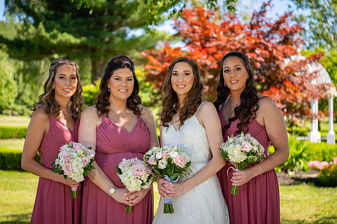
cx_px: 168
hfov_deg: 28.9
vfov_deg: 19.4
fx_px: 655
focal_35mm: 70
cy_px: 112
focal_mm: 70
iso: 100
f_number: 3.2
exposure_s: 1/800
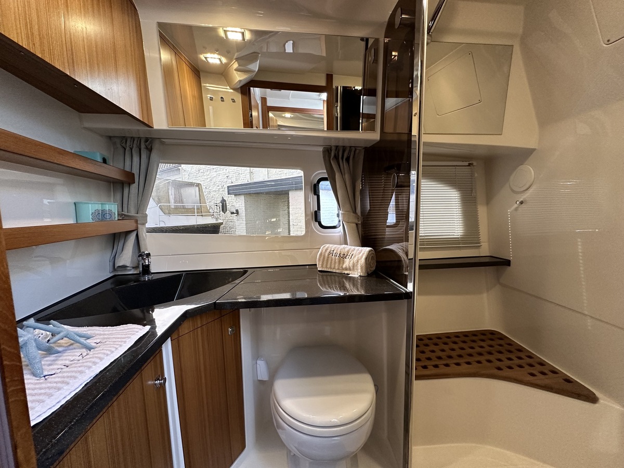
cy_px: 234
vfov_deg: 85.7
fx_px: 252
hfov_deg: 102.1
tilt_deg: -5.7
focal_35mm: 14
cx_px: 312
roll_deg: +1.5
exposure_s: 1/99
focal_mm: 2.22
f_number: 2.2
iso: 250
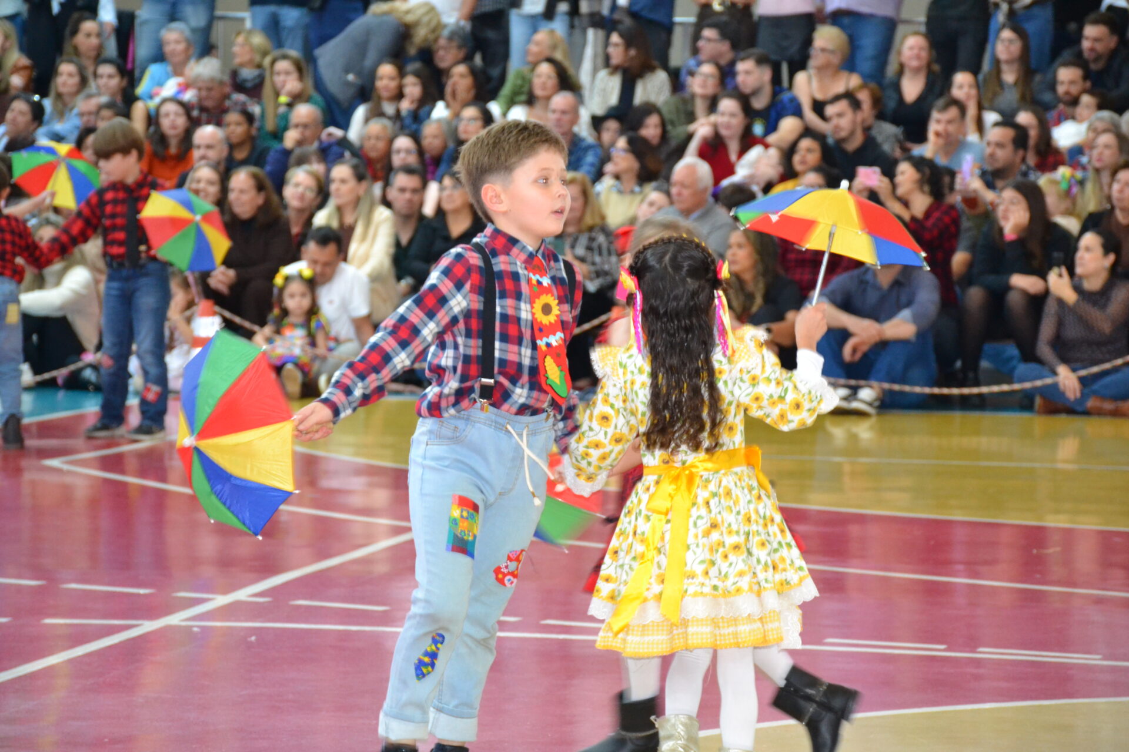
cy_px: 376
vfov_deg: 9.6
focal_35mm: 142
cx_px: 564
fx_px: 4469
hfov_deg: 14.4
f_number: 5.3
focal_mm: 95
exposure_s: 1/60
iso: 2200
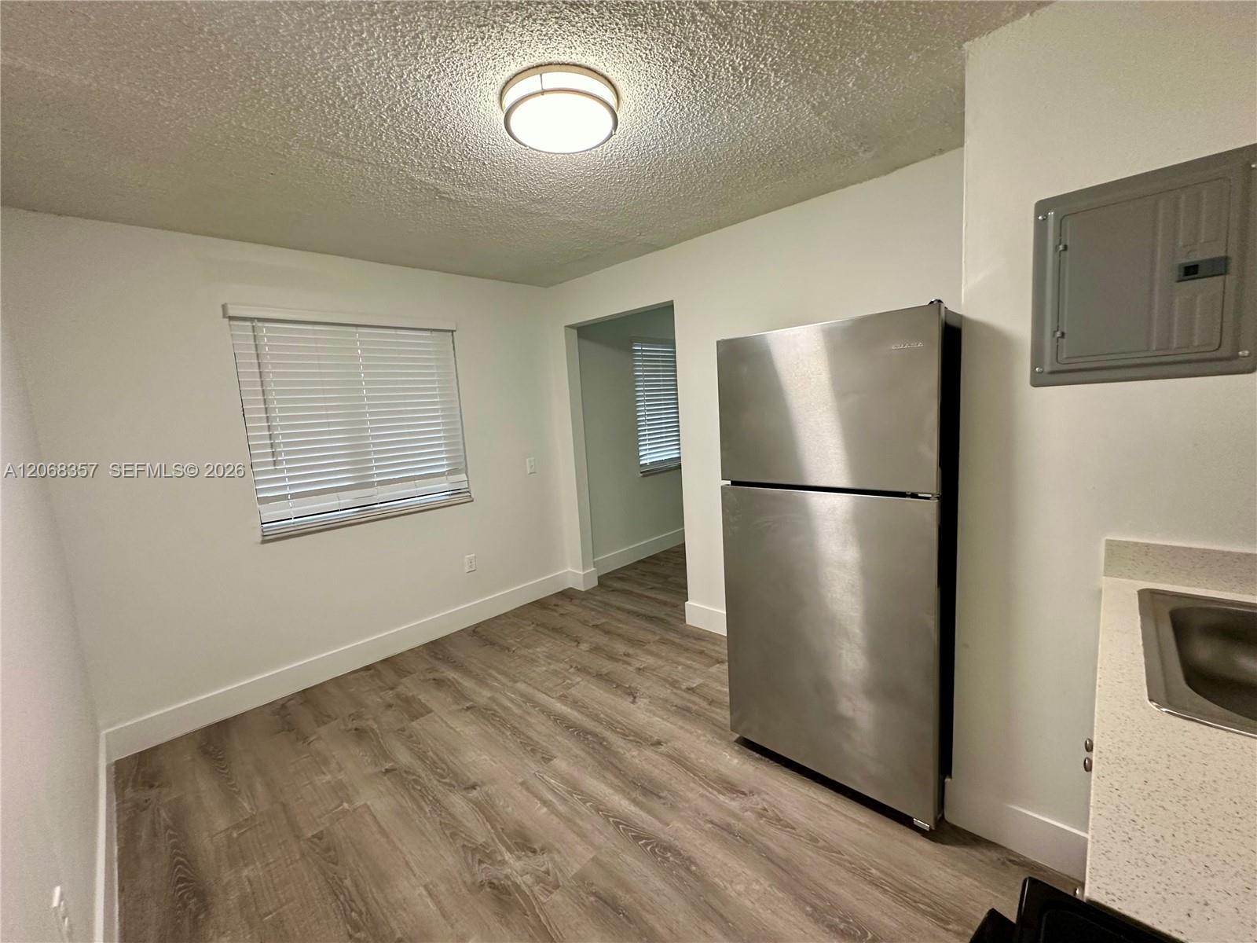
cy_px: 472
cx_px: 628
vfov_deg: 85.7
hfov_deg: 102.1
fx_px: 508
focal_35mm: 14
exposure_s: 1/60
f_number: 2.2
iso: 200
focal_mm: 2.22
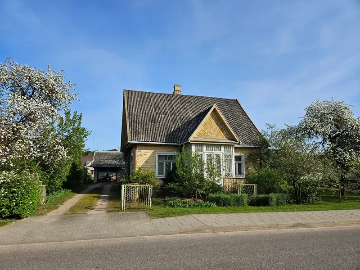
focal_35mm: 23
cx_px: 180
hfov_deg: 73.9
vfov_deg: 58.9
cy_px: 135
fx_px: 239
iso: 25
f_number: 1.8
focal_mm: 5.4
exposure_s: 1/1904
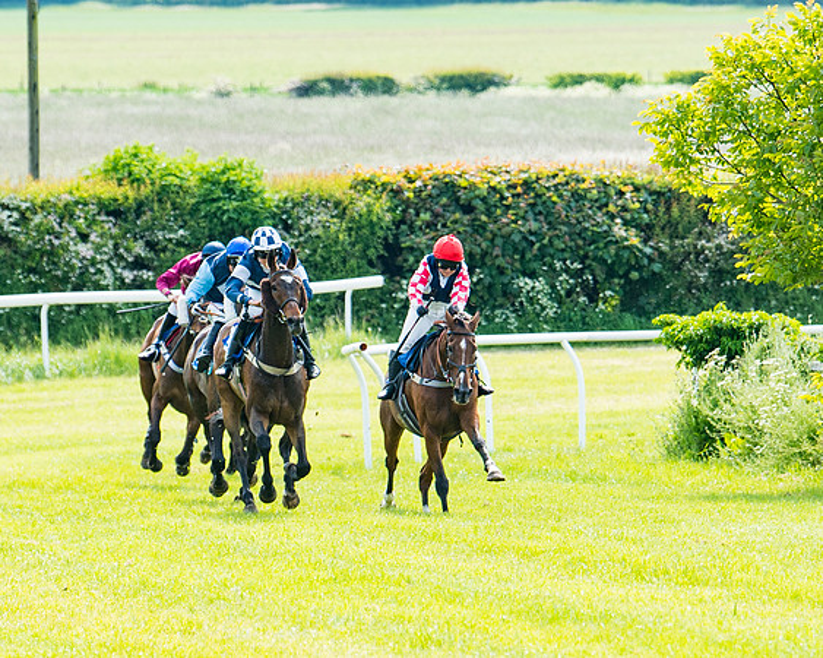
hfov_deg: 4.7
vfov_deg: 3.8
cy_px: 343
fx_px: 9952
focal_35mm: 409
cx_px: 538
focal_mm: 160
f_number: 4
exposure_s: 1/1250
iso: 400
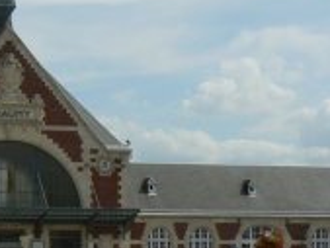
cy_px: 170
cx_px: -41
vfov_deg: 14.5
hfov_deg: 18.5
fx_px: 973
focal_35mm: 102
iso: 80
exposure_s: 1/640
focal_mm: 6
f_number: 8
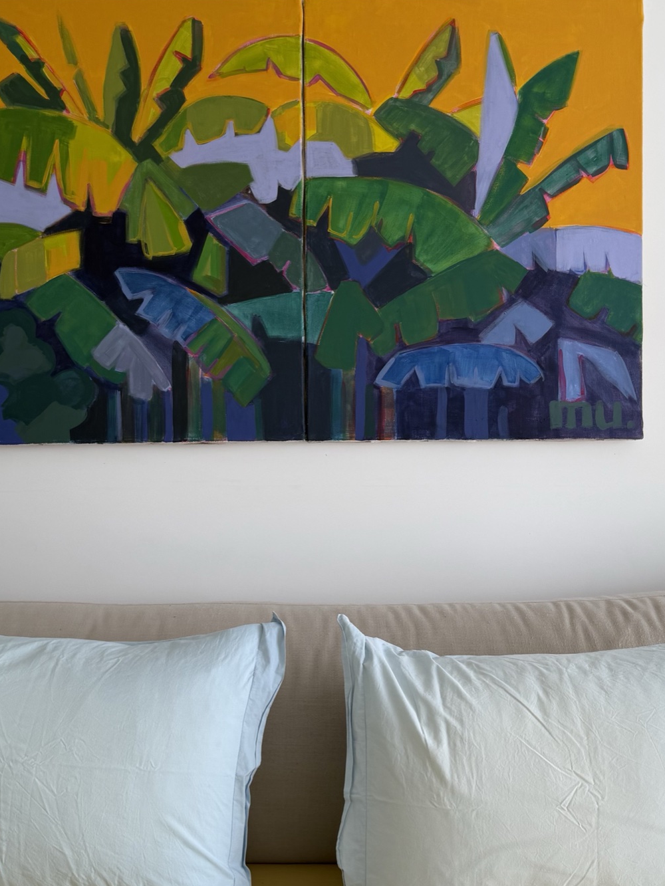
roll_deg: +0.5
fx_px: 922
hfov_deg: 39.6
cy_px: 435
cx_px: 306
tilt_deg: -2.9
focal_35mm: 36
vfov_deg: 51.3
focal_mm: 6.76
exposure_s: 1/121
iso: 64
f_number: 1.78
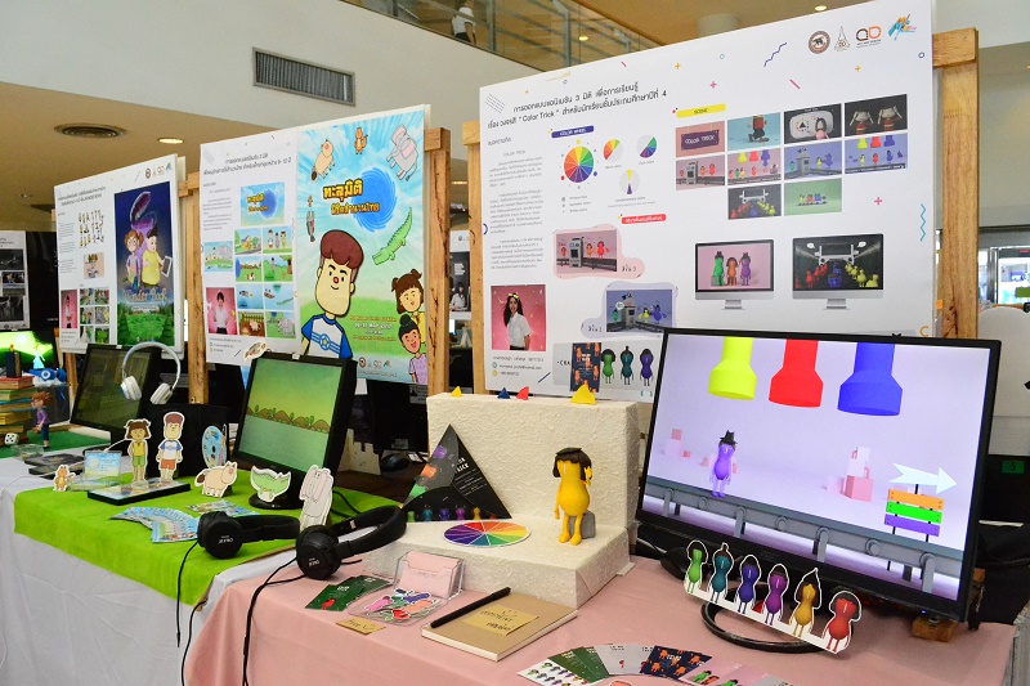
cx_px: 515
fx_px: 772
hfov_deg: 67.4
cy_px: 343
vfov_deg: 47.9
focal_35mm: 27
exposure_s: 1/200
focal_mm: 18
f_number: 7.1
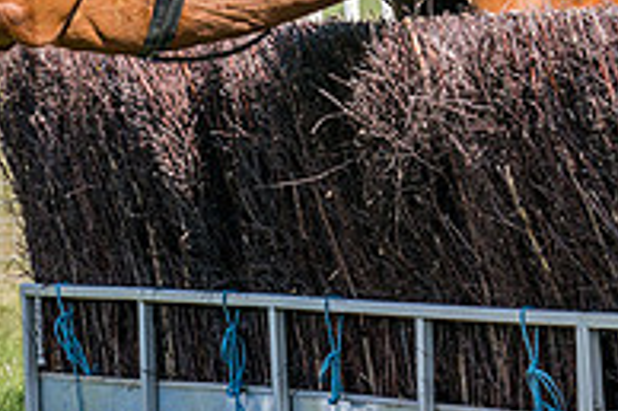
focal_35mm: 384
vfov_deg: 3.6
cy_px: -121
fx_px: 6586
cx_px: 345
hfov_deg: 5.4
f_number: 4
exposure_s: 1/1600
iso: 200
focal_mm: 102
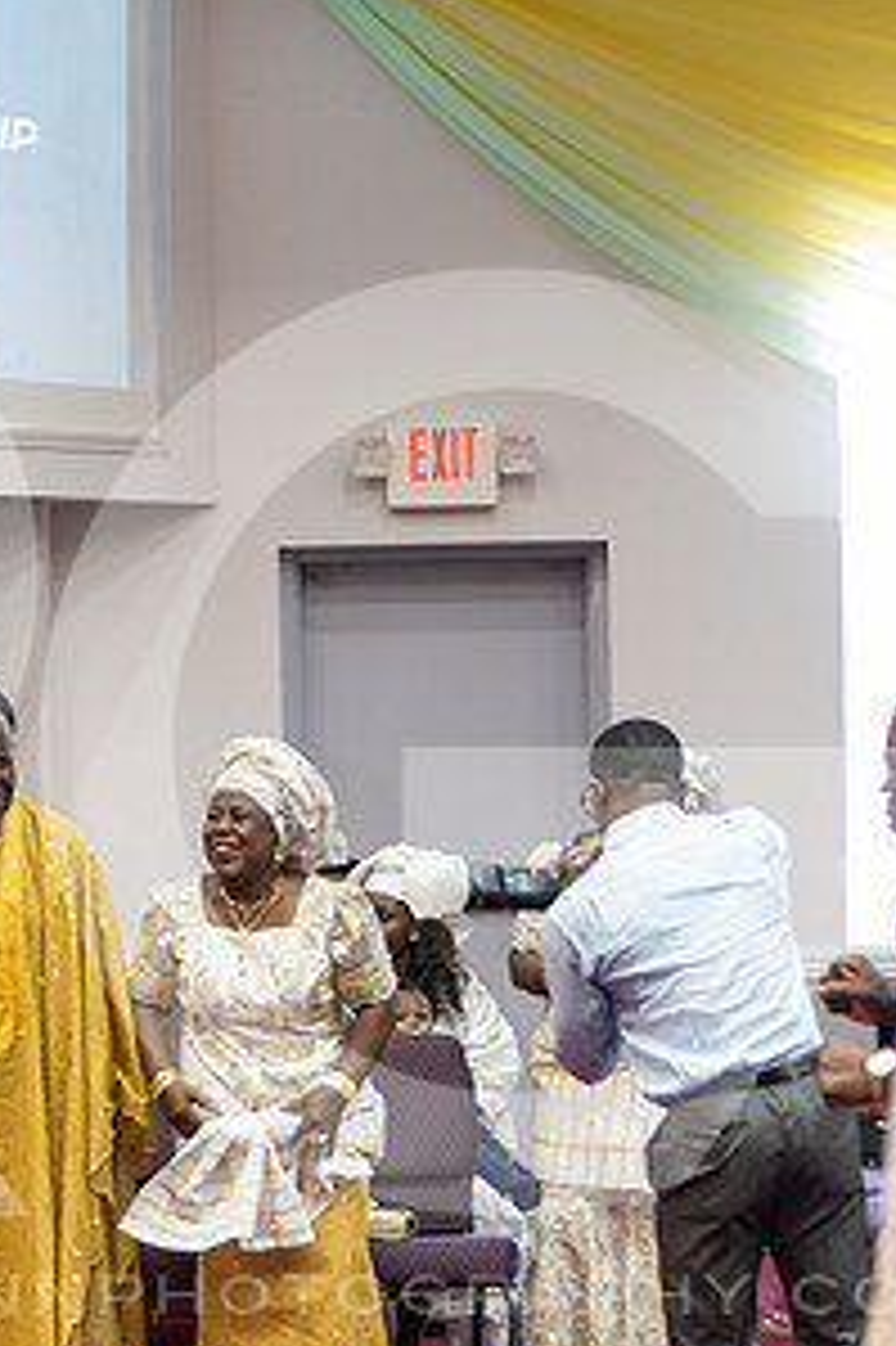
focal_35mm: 97
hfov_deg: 14.0
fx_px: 3625
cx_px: 194
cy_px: 772
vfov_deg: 21.0
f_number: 1.8
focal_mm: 50
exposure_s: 1/125
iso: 800
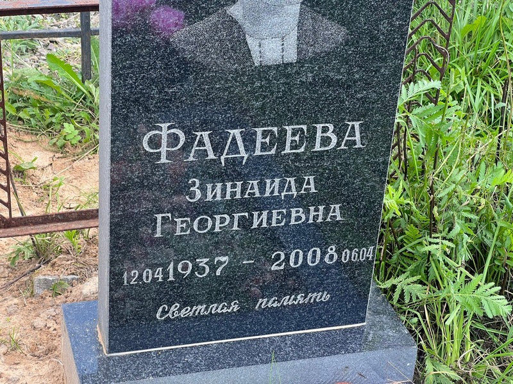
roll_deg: -1.0
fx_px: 1141
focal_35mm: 77
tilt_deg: -33.0
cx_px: 256
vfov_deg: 19.1
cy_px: 192
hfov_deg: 25.3
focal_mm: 9
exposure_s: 1/99
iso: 32
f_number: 2.8
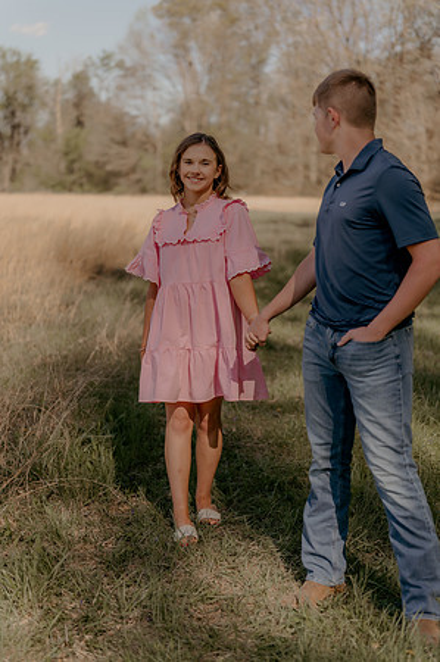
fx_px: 919
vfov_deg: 39.6
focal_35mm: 50
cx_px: 220
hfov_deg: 26.9
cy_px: 331
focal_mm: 50
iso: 100
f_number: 1.8
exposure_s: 1/1250
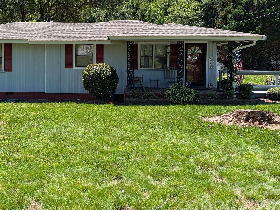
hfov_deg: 51.6
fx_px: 283
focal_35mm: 35
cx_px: 94
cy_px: 67
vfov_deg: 40.2
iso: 26
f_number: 1.68
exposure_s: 1/1011
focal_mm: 6.9
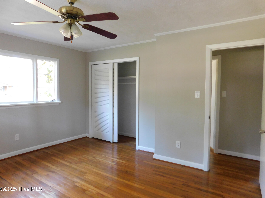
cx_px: 132
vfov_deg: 58.9
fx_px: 176
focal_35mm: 23
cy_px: 99
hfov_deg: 73.9
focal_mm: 4
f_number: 3
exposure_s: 1/30
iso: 280
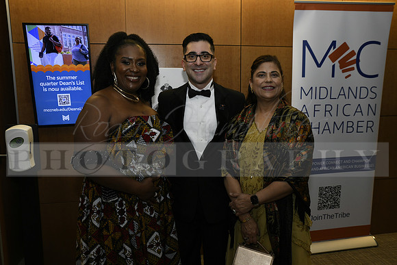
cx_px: 198
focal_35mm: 31
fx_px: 342
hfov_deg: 60.3
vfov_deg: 42.3
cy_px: 132
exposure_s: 1/60
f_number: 8
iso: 1600
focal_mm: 31
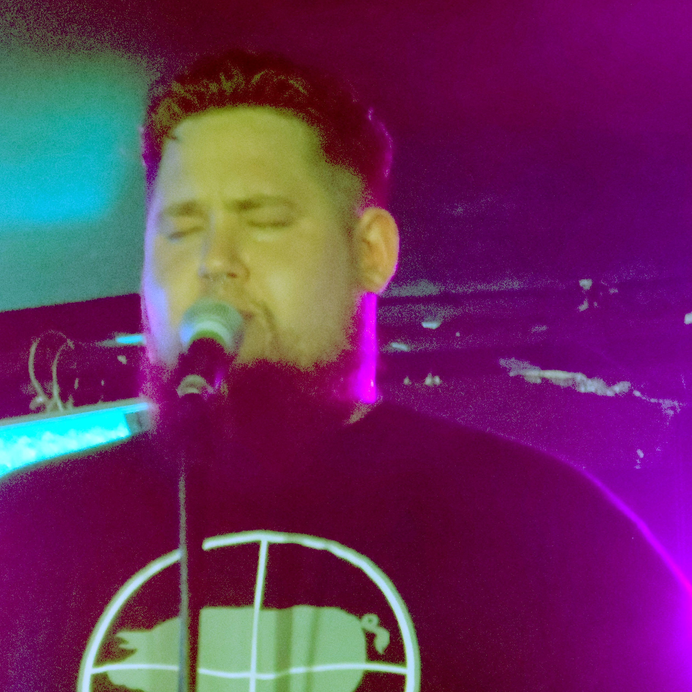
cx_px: 219
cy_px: 368
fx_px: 6084
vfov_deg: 6.5
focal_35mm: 269
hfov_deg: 6.5
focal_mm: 28.9
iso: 800
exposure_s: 1/8
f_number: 4.5
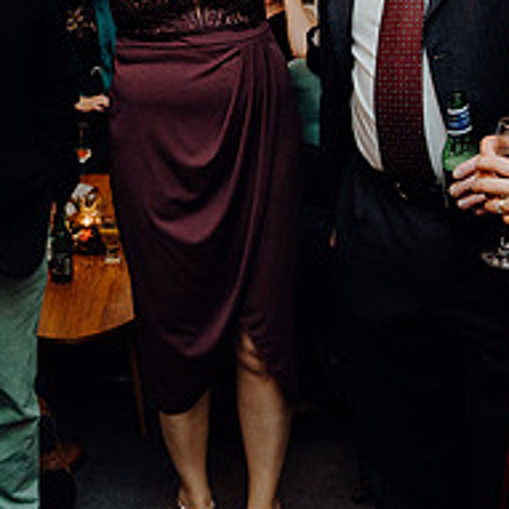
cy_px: 33
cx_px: 168
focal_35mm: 62
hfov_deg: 27.5
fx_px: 1031
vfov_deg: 26.6
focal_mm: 24
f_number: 3.5
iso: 2500
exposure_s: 1/160
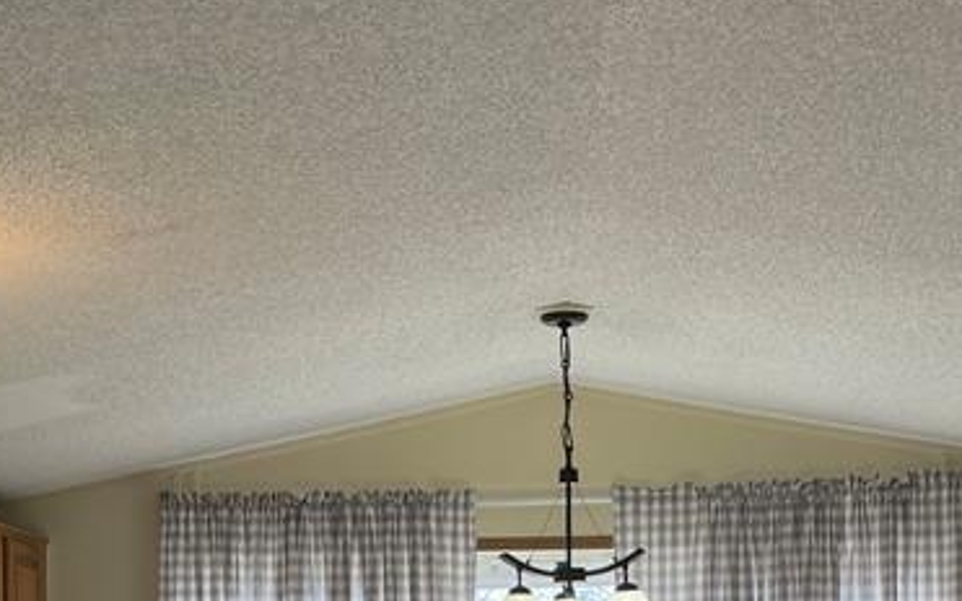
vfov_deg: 16.3
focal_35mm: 76
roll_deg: +1.2
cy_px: 772
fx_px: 1993
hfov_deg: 27.1
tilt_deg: -1.7
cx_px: 423
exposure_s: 1/120
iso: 40
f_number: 1.6
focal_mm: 4.2
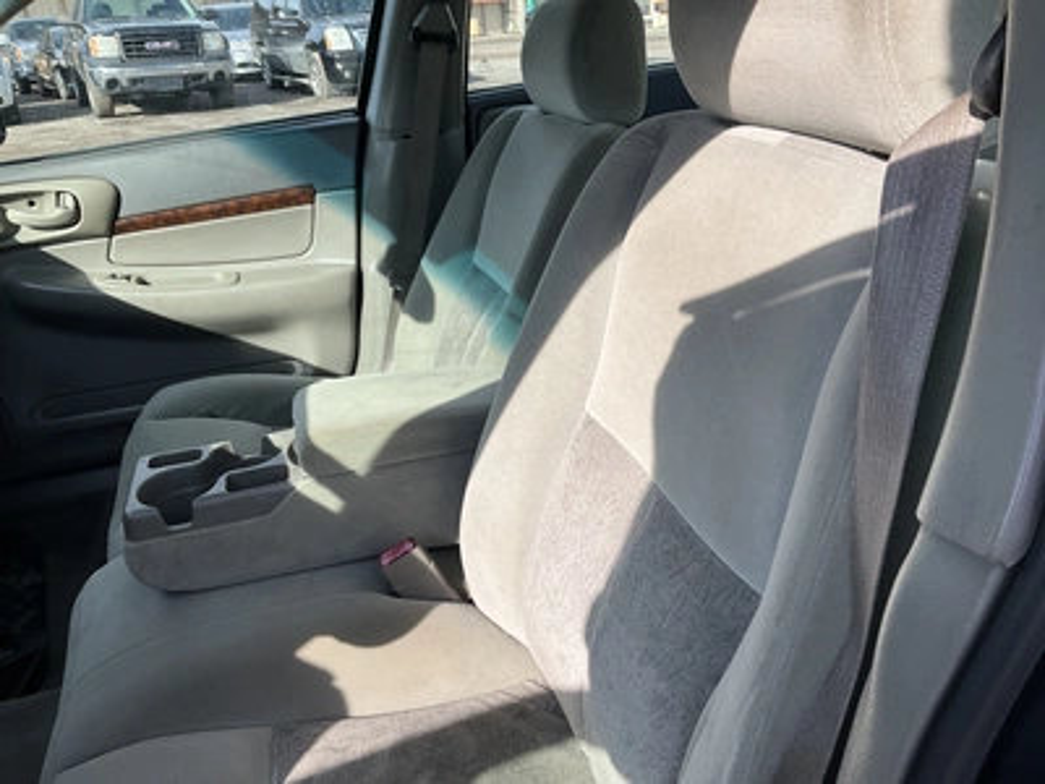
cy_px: 392
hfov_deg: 61.7
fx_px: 875
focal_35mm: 29
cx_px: 522
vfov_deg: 48.2
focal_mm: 3
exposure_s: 1/635
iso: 25
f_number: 1.8
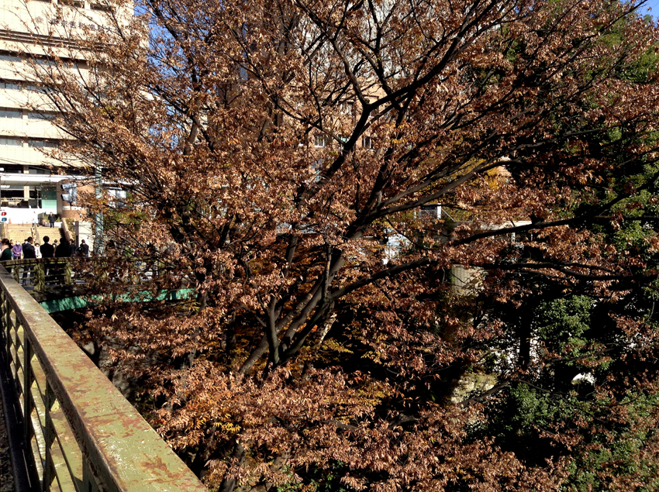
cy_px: 246
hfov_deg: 55.4
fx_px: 627
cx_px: 330
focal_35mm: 33
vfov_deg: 42.8
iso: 32
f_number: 2.4
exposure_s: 1/562
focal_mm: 3.3
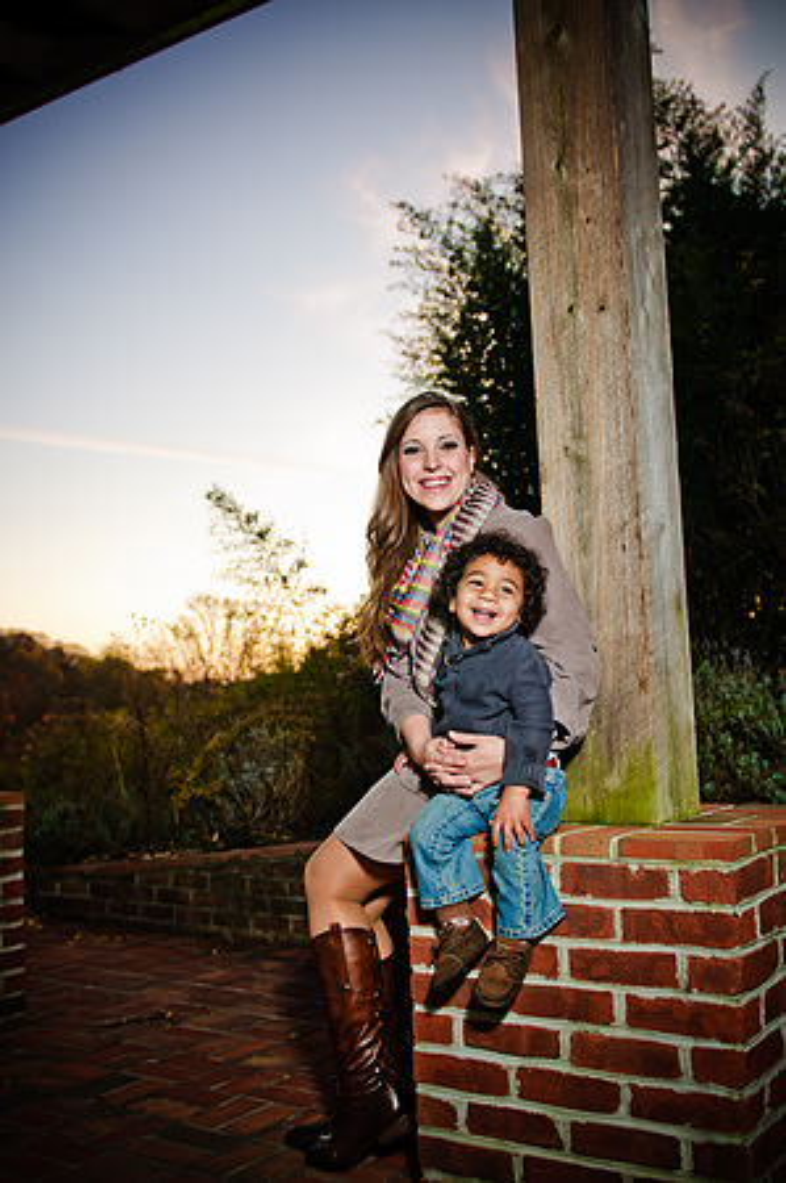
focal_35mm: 36
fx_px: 1182
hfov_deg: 36.8
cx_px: 393
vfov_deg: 53.2
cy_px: 592
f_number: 2.8
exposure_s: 1/60
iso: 200
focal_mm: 24
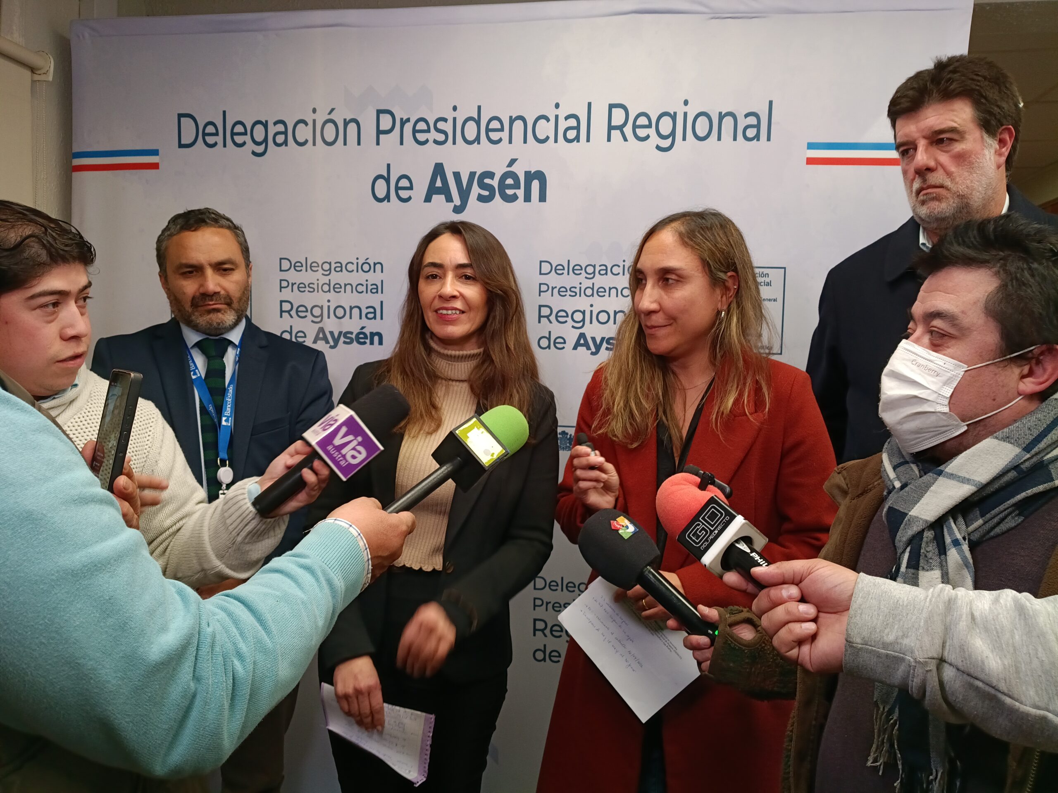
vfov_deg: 53.1
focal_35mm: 26
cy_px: 396
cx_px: 529
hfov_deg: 67.3
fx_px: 795
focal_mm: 4.81
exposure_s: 1/50
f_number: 1.8
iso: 318
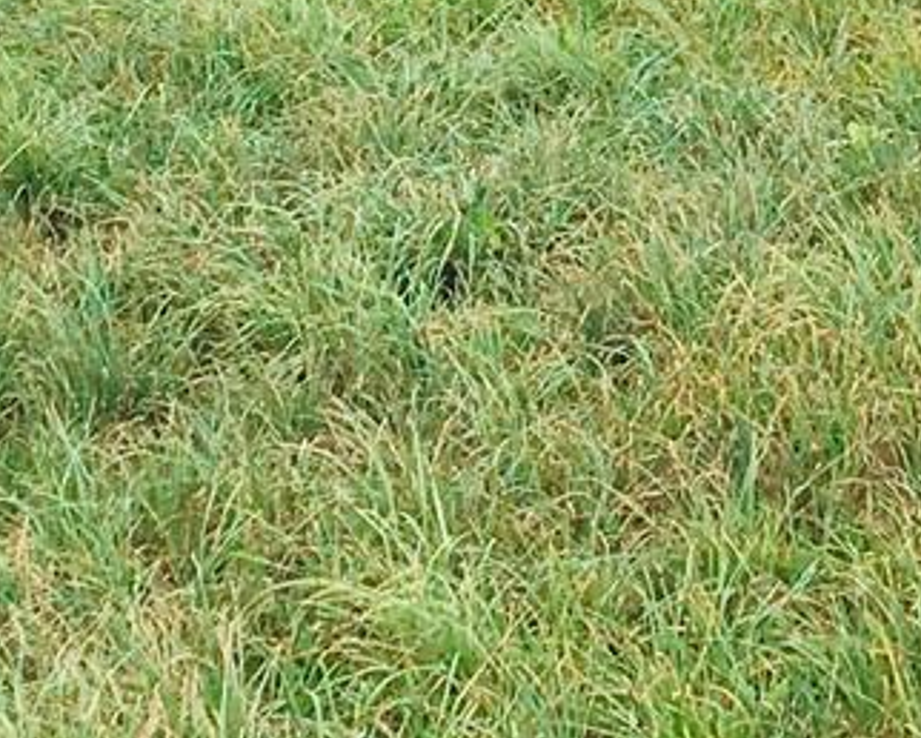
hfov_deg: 10.7
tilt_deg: -5.1
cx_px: 721
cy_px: -769
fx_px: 4909
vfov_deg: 8.2
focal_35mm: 180
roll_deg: -1.5
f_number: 2.2
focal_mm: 4.15
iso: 25
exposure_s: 1/179
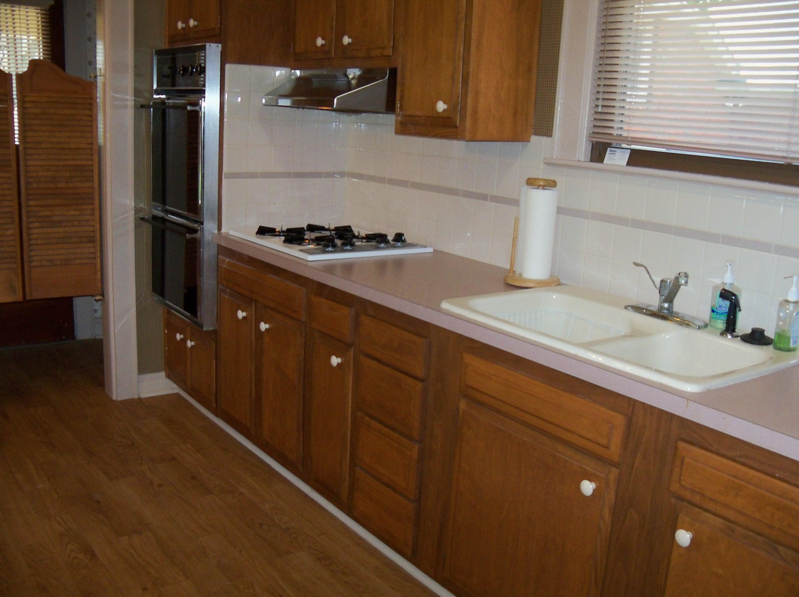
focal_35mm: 35
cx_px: 400
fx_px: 807
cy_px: 298
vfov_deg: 40.6
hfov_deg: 52.7
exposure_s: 1/30
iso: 200
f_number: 3.5
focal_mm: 6.2
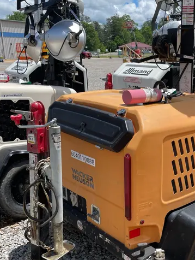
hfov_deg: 35.5
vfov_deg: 46.6
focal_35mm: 40
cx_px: 138
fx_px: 300
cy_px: 150
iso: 32
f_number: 1.6
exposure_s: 1/2882
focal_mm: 4.2
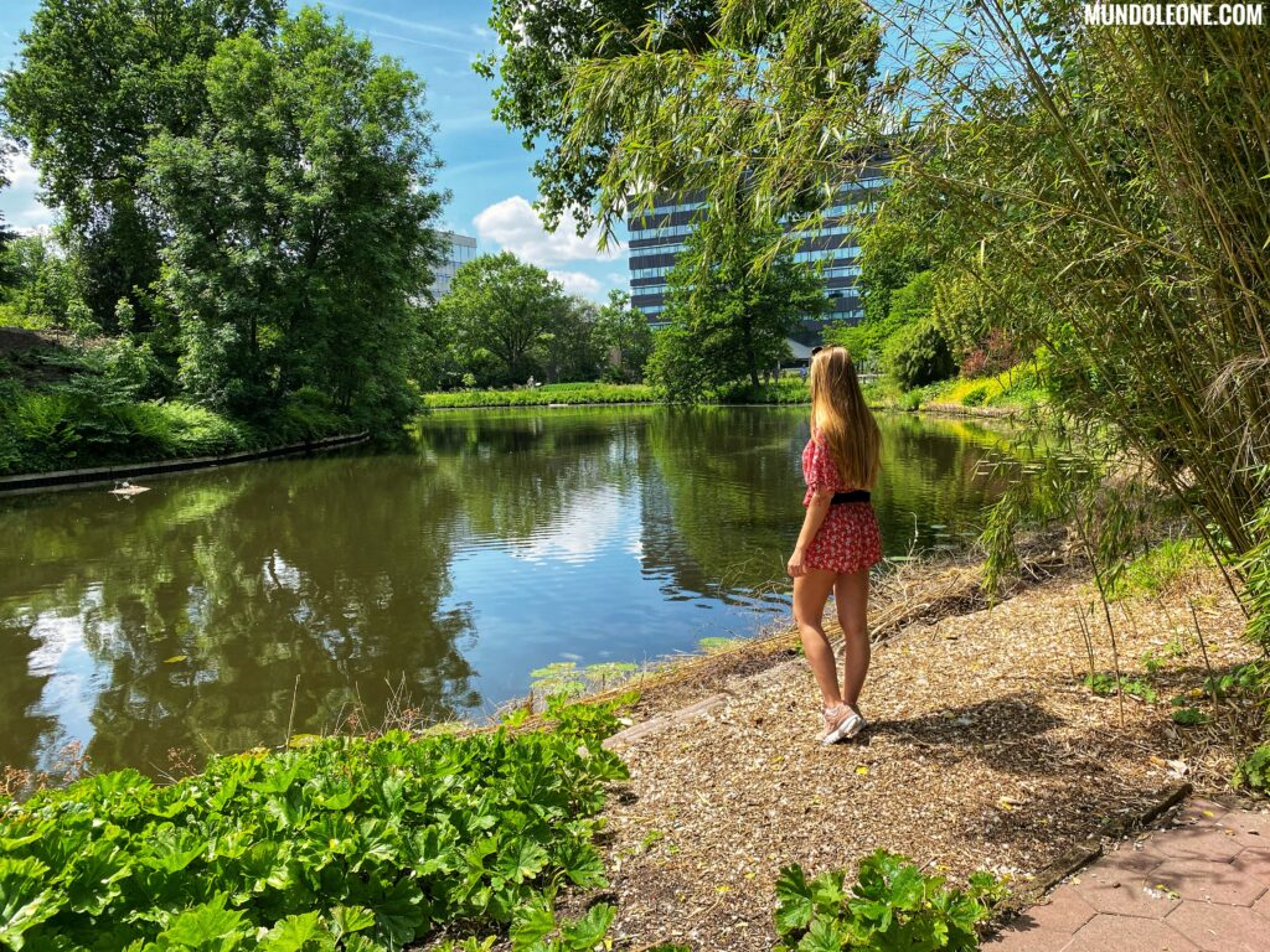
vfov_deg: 53.1
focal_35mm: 26
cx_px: 635
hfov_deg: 67.3
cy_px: 476
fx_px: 954
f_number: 1.8
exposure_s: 1/1114
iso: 32
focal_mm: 4.25
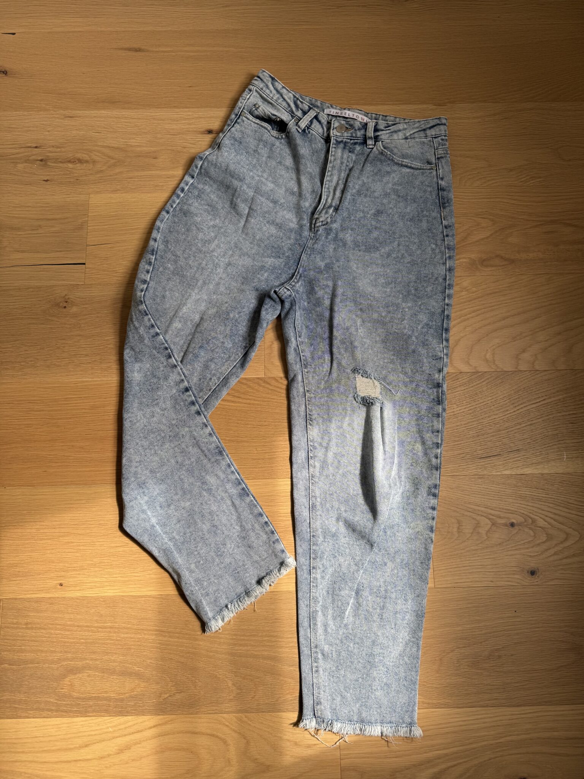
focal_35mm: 24
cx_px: 292
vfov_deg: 71.6
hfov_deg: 56.8
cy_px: 390
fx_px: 540
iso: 64
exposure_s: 1/150
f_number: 1.78
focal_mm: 6.76
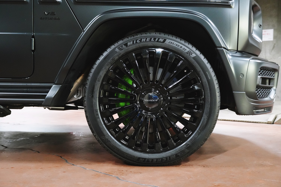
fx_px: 363
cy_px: 94
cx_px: 140
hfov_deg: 42.3
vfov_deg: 28.9
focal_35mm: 46
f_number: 4.5
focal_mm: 31
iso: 6400
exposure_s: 1/15
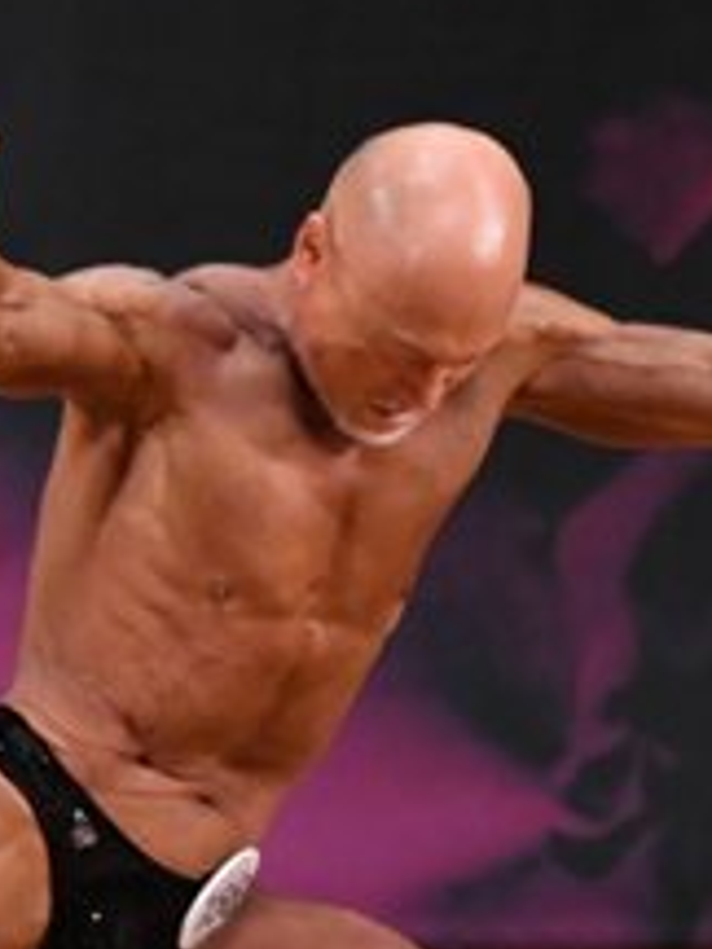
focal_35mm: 1033
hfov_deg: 1.4
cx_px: -7
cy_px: 866
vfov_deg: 1.9
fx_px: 28330
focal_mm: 200
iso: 3200
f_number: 5.6
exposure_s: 1/400
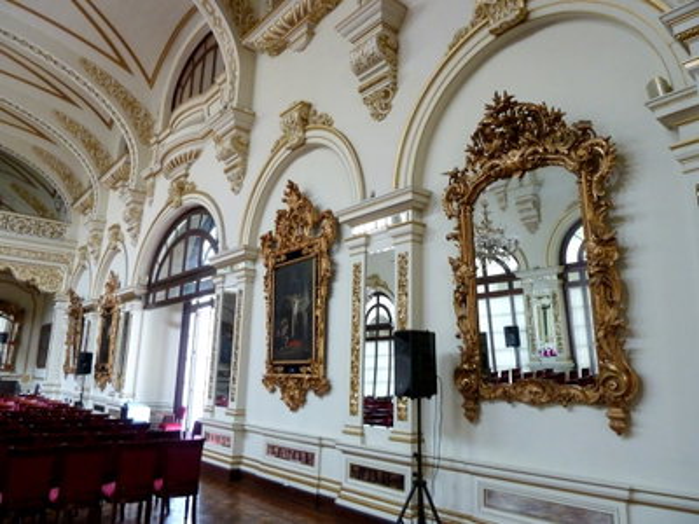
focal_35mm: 25
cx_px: 350
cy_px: 262
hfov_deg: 69.4
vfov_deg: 54.9
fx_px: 505
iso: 400
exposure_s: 1/15
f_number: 3.3
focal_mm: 4.1
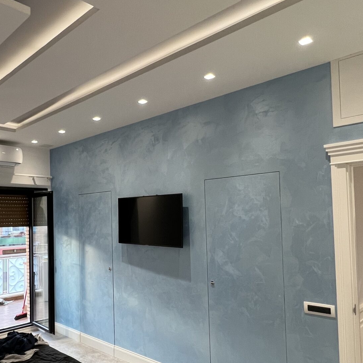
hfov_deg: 56.7
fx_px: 320
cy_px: 207
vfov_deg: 58.8
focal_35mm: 27
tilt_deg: +3.1
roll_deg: +1.1
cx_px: 100
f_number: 1.8
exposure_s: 1/82
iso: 125
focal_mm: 1.57
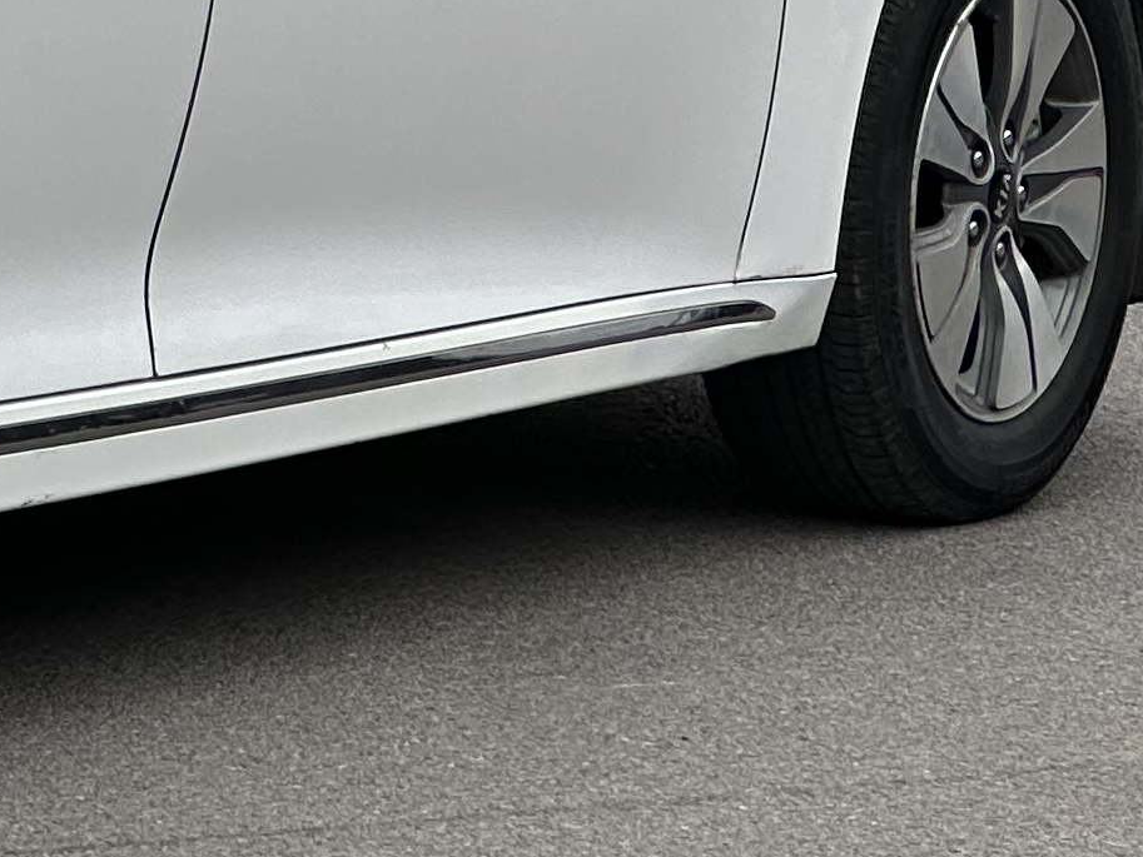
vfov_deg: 4.3
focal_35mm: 340
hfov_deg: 5.7
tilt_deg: -2.8
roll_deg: -2.0
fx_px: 11228
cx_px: -940
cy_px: -515
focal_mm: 9
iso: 32
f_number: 2.8
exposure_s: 1/200
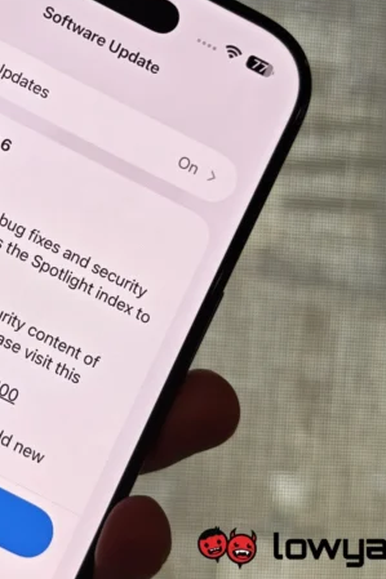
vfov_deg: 25.3
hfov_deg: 16.7
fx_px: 1288
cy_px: 220
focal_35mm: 80
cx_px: 9
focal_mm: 5.4
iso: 50
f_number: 1.6
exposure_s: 1/120
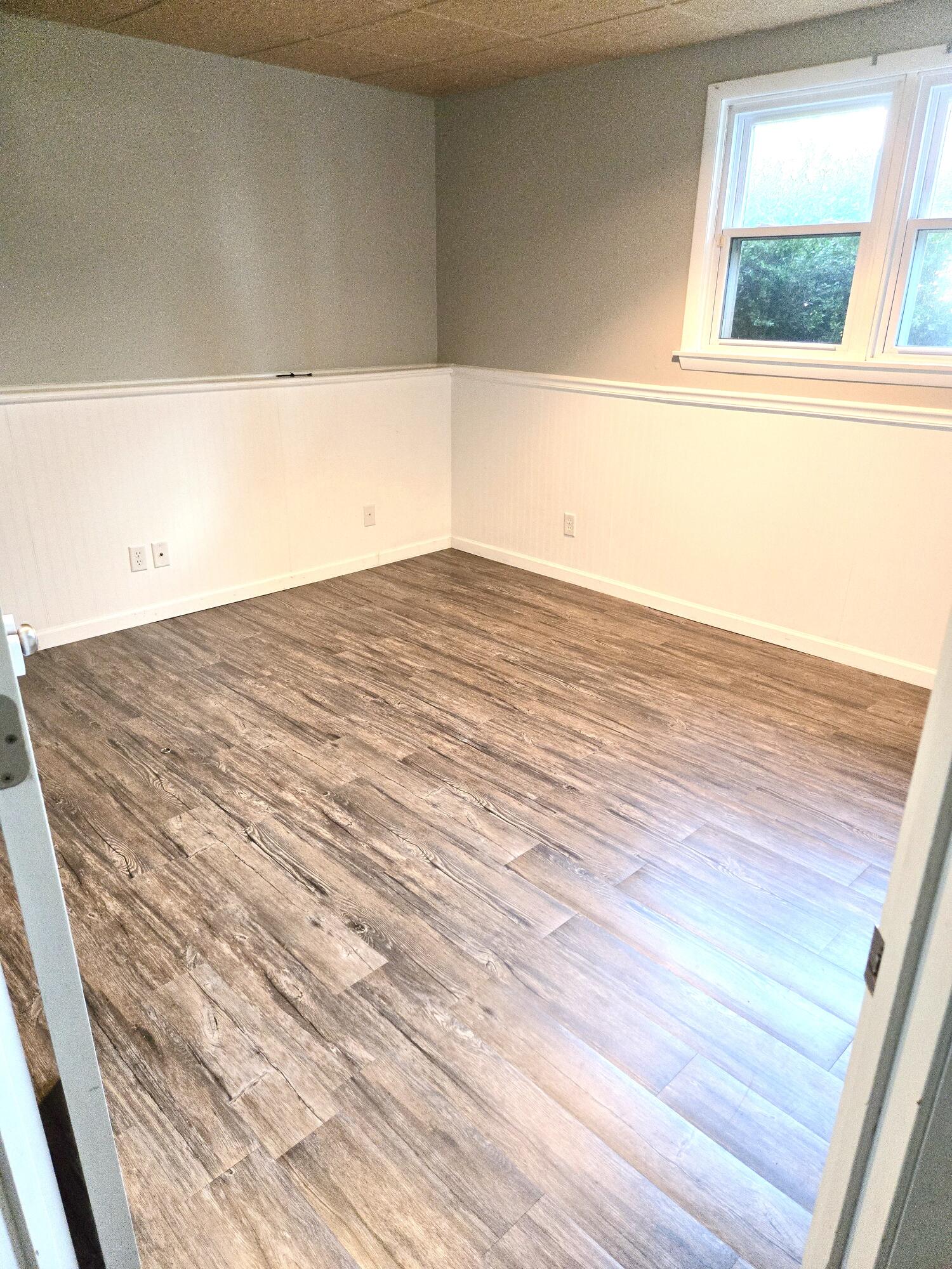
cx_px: 476
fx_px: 843
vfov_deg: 73.9
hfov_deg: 58.9
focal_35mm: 23
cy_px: 634
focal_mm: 5.4
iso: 800
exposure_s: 1/120
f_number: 1.8
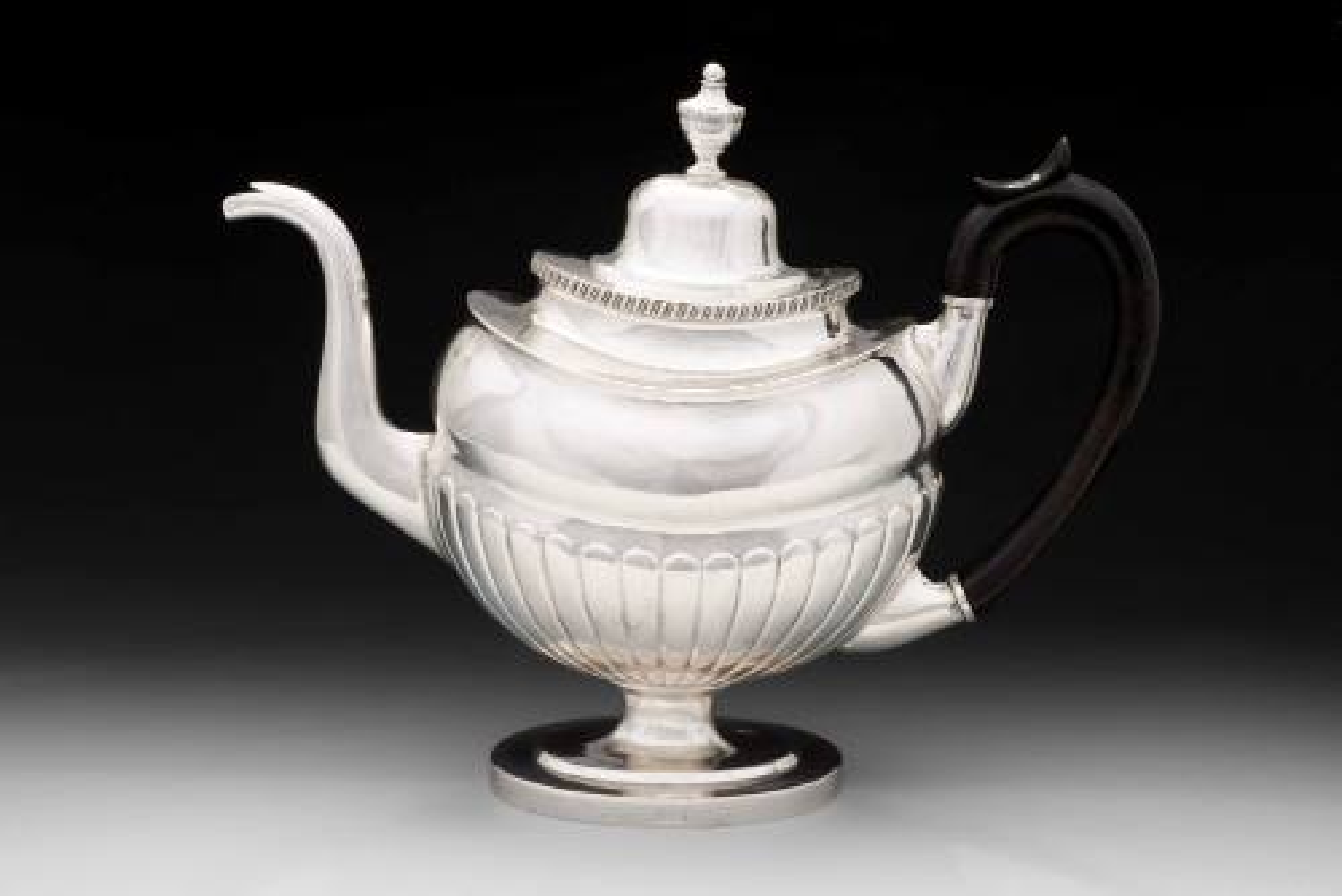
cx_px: 671
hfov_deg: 33.4
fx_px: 2238
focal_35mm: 60
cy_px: 448
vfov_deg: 22.7
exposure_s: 1/125
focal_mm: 60
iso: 100
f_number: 29
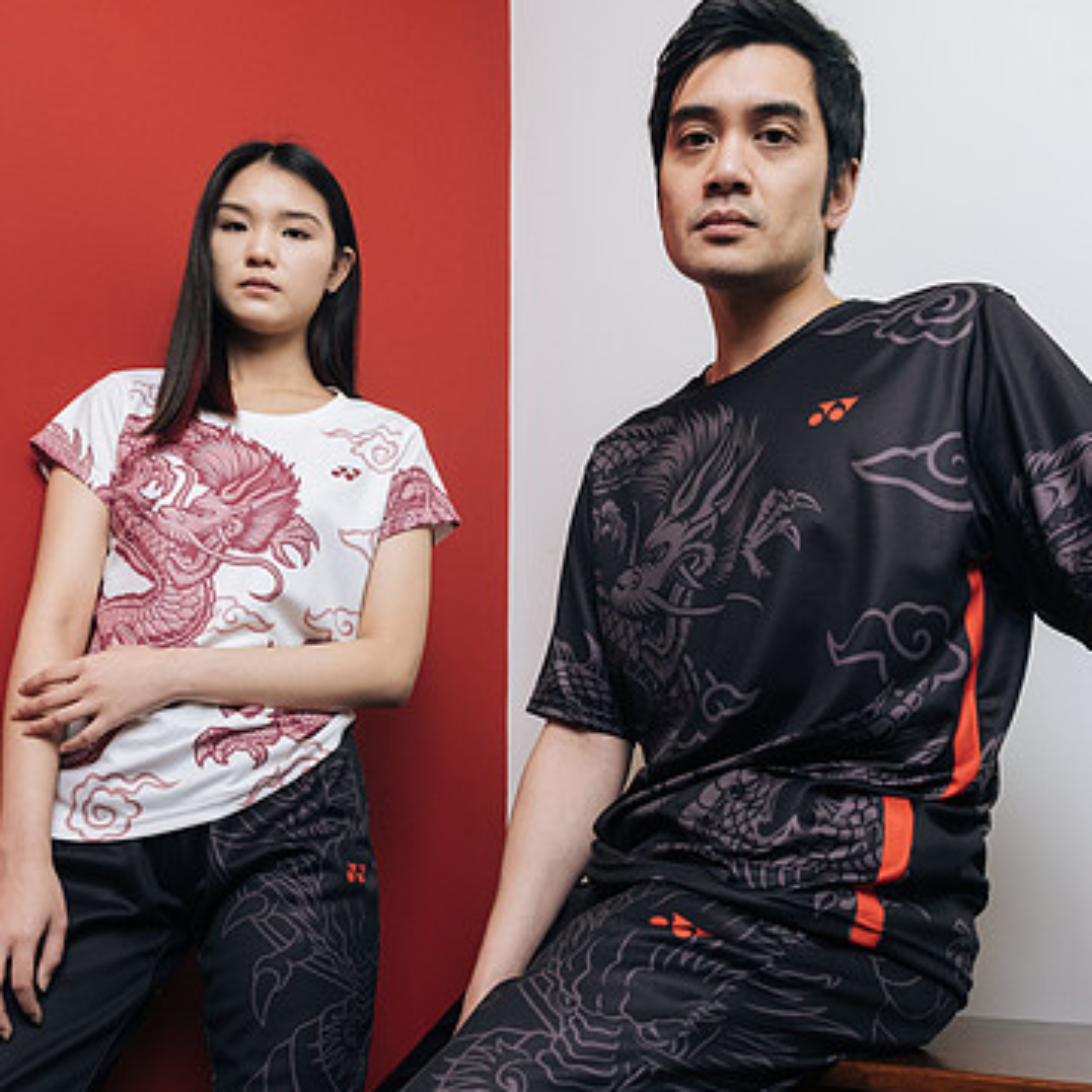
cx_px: 468
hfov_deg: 49.6
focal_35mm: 33
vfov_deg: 49.7
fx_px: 1178
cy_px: 579
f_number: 3.2
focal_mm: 16
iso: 1000
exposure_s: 1/125
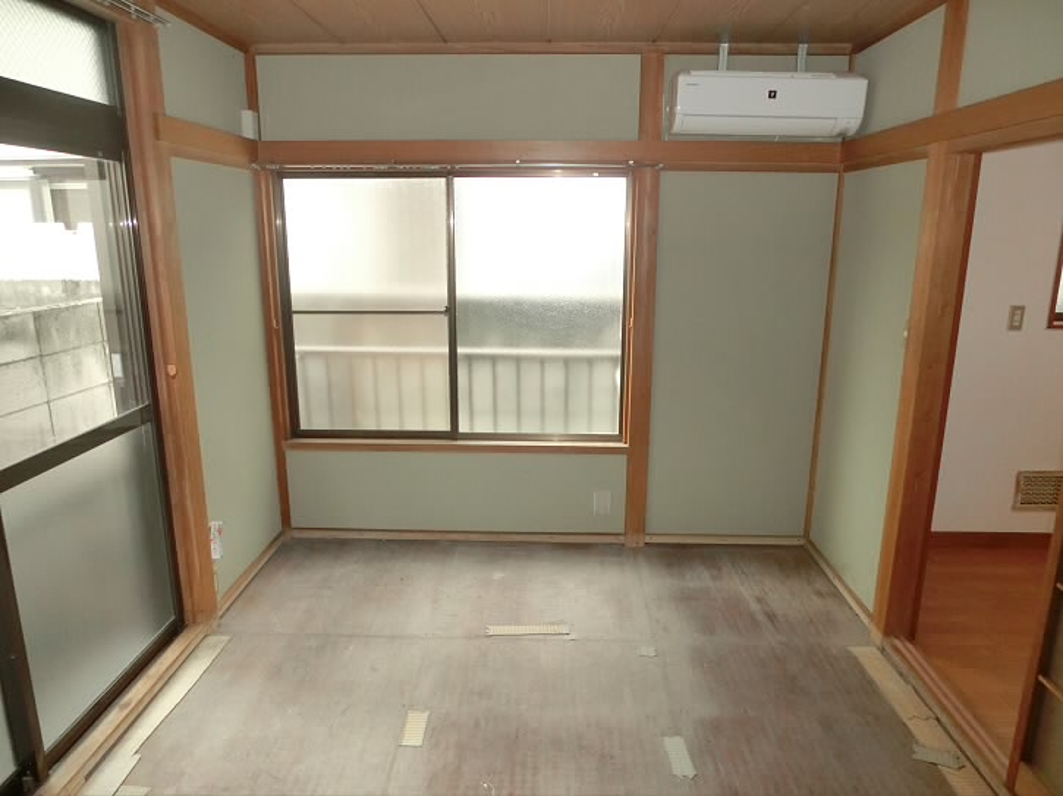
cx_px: 532
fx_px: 737
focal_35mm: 24
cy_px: 398
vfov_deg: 56.8
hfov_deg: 71.6
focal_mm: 4.24
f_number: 3
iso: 320
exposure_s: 1/125
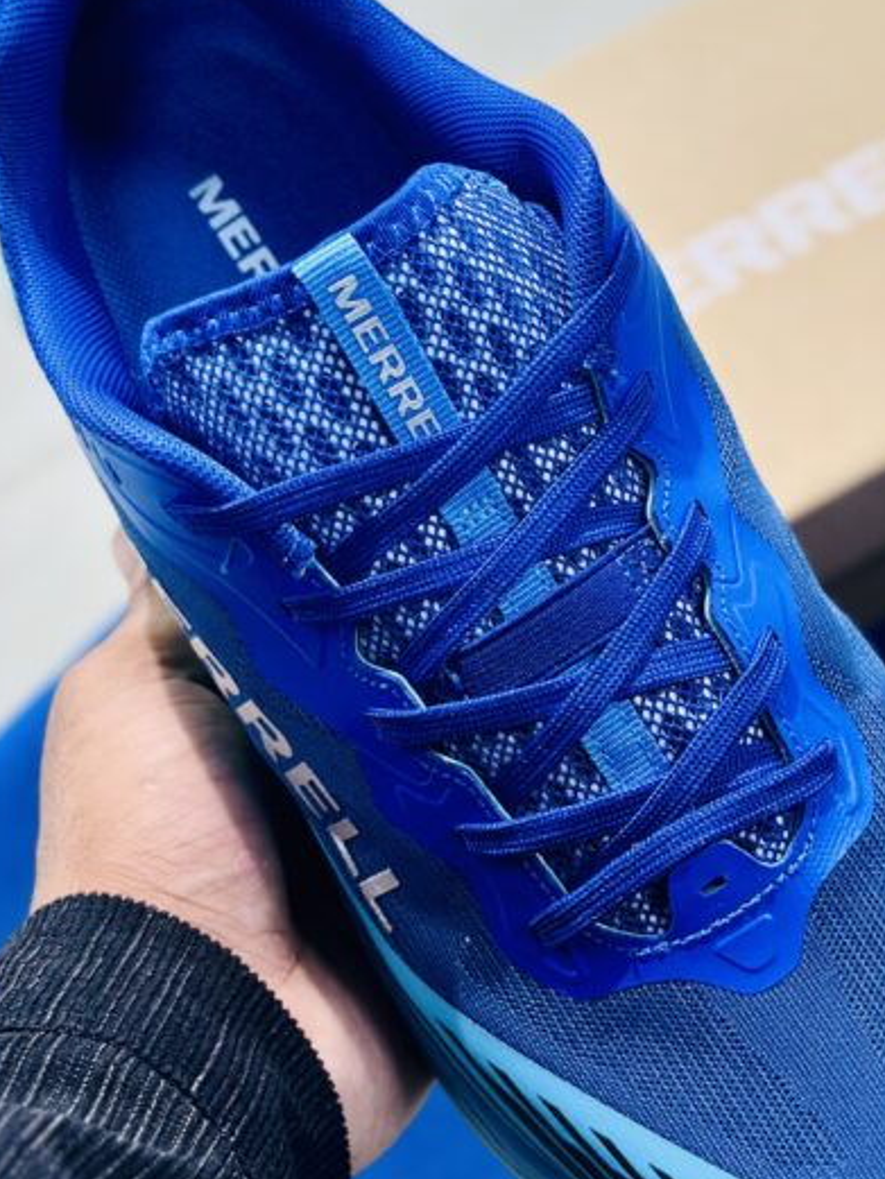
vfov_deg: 22.8
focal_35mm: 86
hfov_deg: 17.2
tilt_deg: -57.3
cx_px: 550
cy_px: 610
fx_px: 2930
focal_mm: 6.86
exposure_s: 1/100
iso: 100
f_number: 1.78
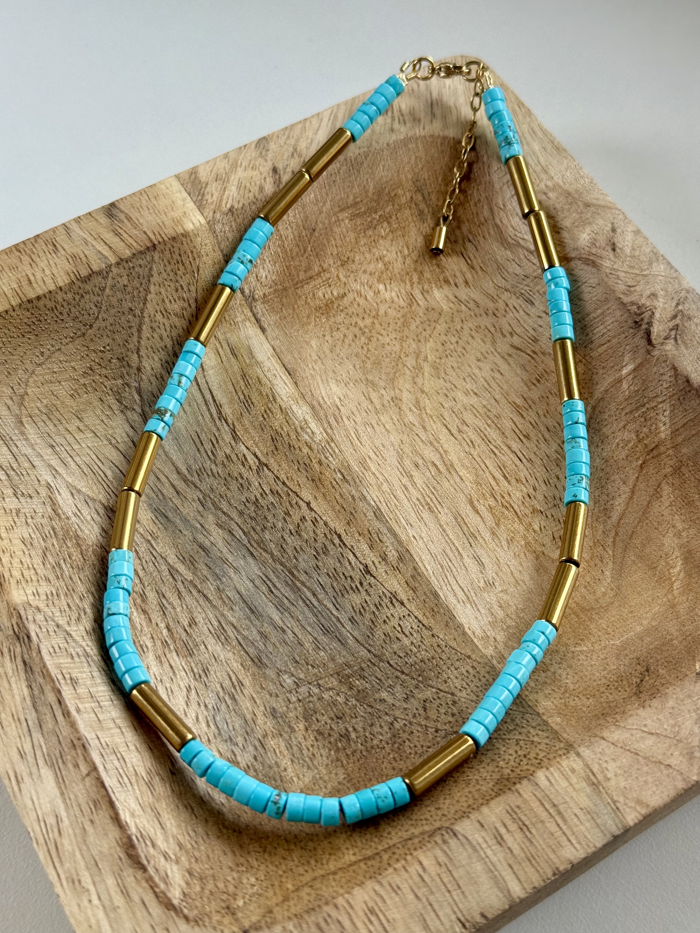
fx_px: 1294
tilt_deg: -59.3
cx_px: 350
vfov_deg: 39.7
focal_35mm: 48
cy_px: 466
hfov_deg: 30.3
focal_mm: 6.76
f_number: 1.78
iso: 64
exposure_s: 1/121
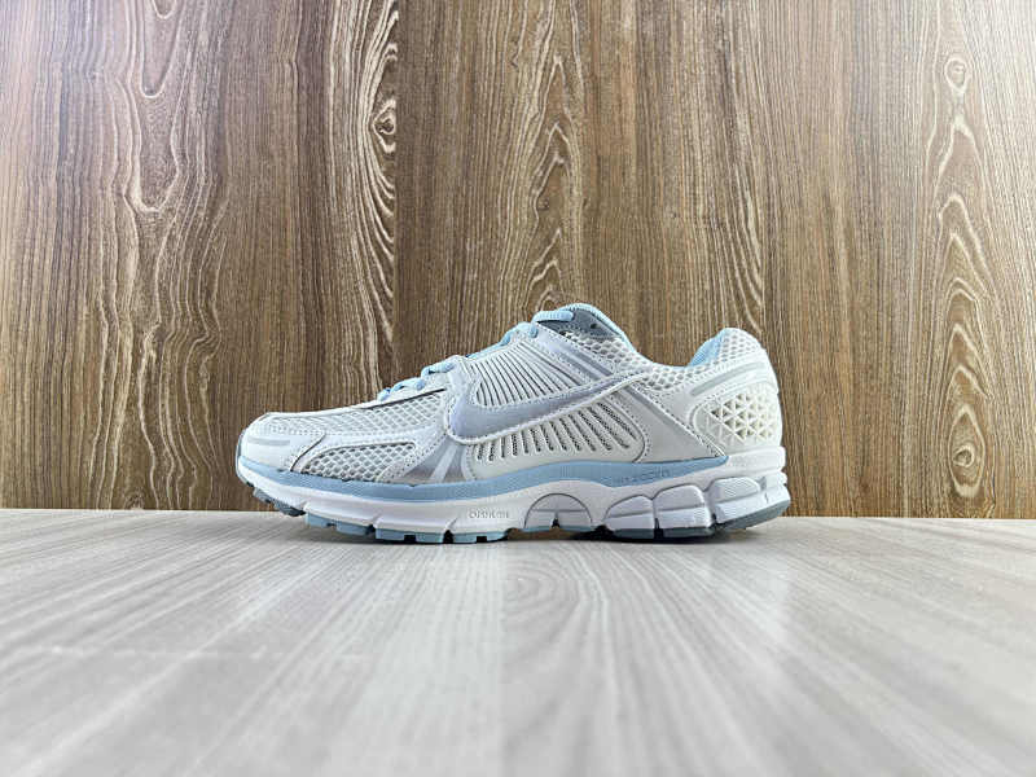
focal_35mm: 26
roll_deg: -0.4
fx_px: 778
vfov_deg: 53.1
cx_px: 518
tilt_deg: +2.8
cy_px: 388
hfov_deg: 67.3
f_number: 1.5
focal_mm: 5.7
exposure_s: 1/104
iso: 32
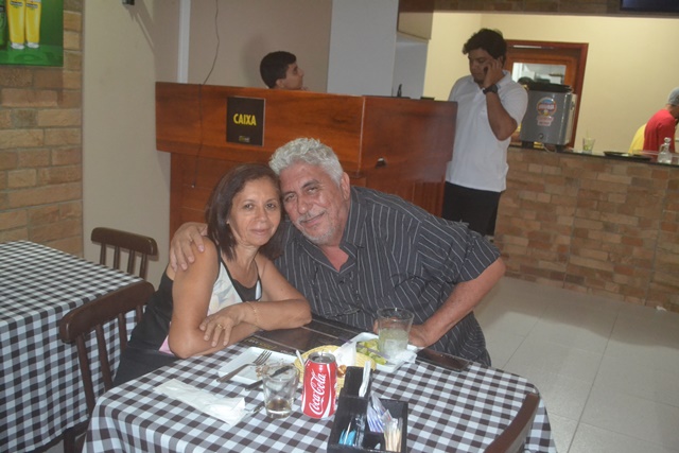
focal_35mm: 33
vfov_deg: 40.0
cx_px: 340
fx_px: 623
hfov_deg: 57.2
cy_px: 226
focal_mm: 22
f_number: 3.8
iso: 3200
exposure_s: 1/60
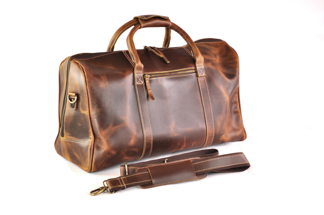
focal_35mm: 82
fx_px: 742
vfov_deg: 16.5
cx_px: 162
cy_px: 108
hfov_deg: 24.6
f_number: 5.6
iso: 125
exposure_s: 1/25
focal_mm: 55
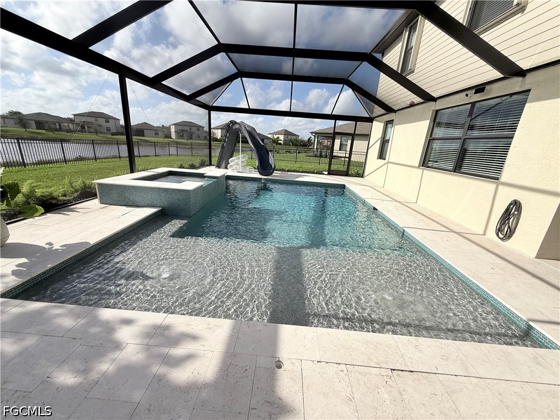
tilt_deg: -16.6
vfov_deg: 85.7
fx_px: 226
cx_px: 280
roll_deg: -4.4
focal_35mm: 14
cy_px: 210
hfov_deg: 102.1
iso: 50
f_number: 2.2
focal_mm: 2.22
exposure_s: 1/1339
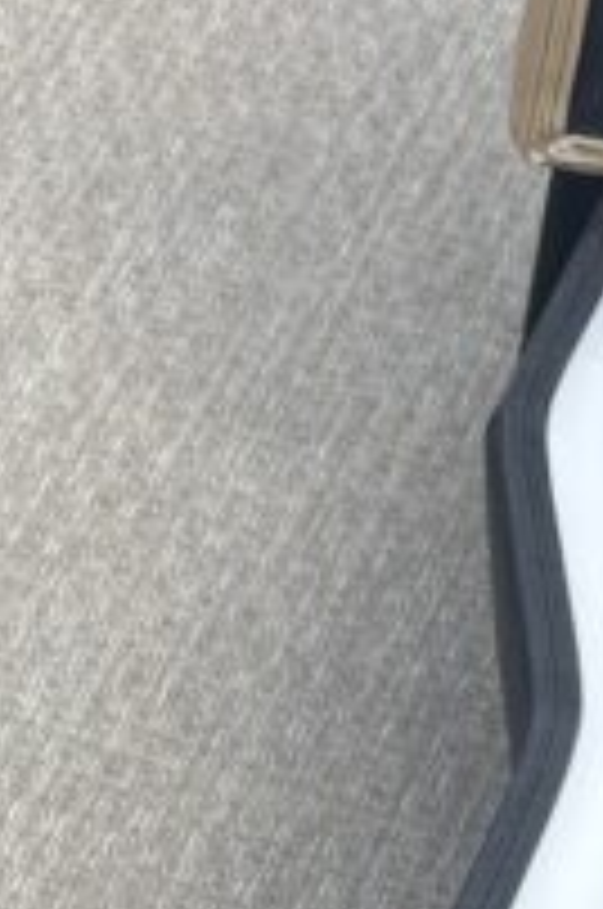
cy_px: 981
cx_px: -92
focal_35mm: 143
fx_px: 3605
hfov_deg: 9.5
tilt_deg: -52.7
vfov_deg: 14.1
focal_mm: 5.96
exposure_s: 1/1845
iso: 50
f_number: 1.6
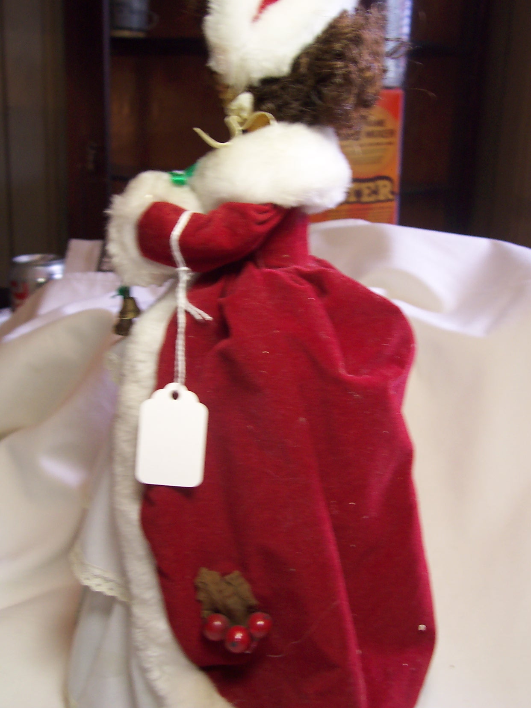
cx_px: 266
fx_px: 757
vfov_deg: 50.1
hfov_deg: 38.7
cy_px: 354
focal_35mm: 37
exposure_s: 1/30
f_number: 2.8
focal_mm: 5.6
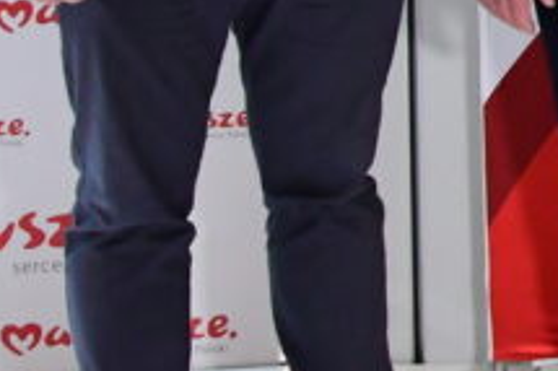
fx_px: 2617
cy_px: -195
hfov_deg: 10.3
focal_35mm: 169
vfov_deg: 7.9
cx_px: 1412
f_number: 5.6
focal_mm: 21
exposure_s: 1/30
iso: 3600
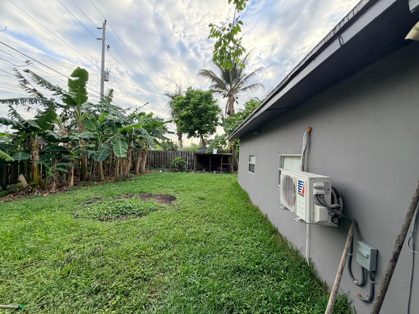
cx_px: 210
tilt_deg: -0.8
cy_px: 157
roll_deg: -2.3
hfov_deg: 102.1
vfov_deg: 85.7
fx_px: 169
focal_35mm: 14
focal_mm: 2.22
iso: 50
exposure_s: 1/123
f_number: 2.2
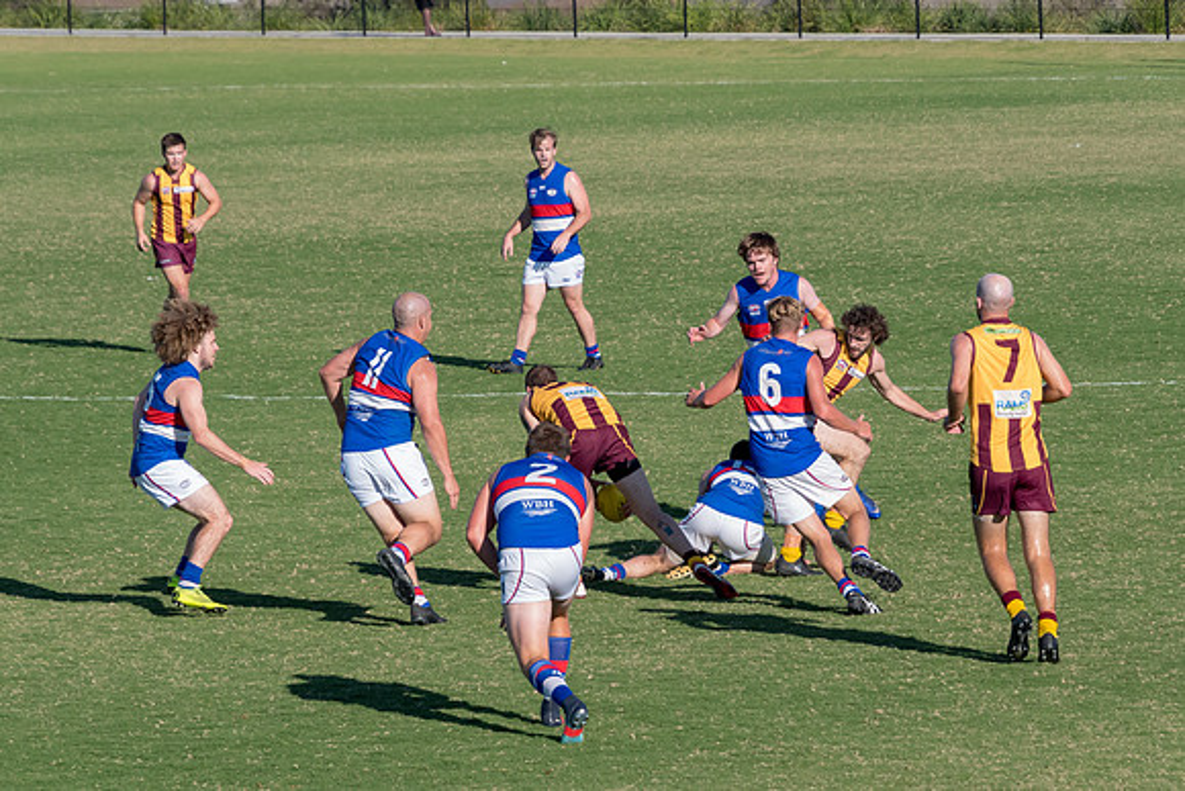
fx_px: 11042
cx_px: 586
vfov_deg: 4.1
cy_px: 475
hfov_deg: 6.1
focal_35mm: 335
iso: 640
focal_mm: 185
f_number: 8
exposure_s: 1/1000
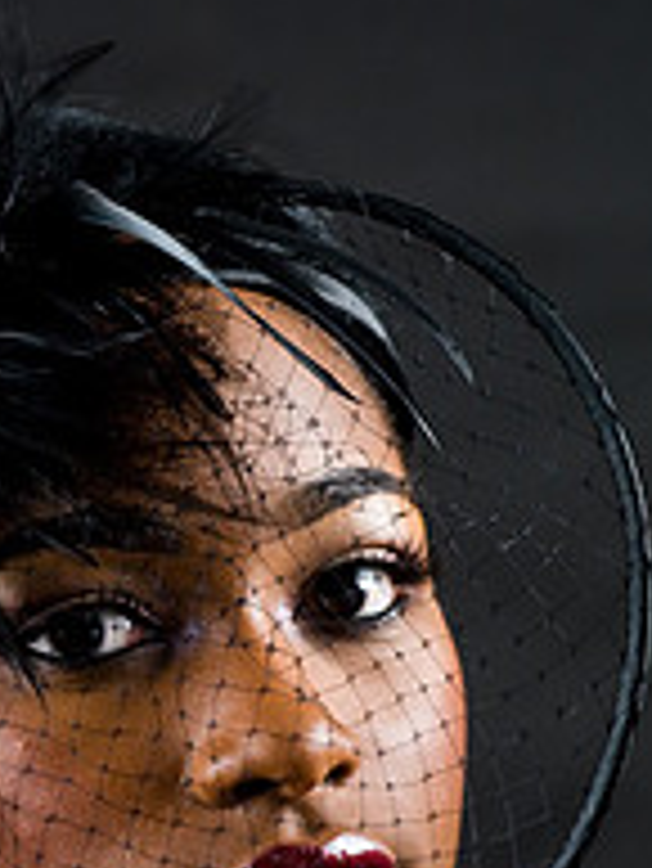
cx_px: 333
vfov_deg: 4.3
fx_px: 11565
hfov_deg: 3.2
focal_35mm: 461
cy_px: 688
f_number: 5.6
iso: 320
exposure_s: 1/125
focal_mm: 160
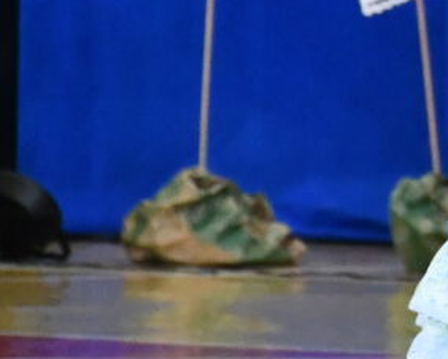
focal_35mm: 958
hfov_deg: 2.0
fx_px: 12711
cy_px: -44
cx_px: 1191
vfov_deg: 1.6
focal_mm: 100
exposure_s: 1/160
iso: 3200
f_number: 5.6
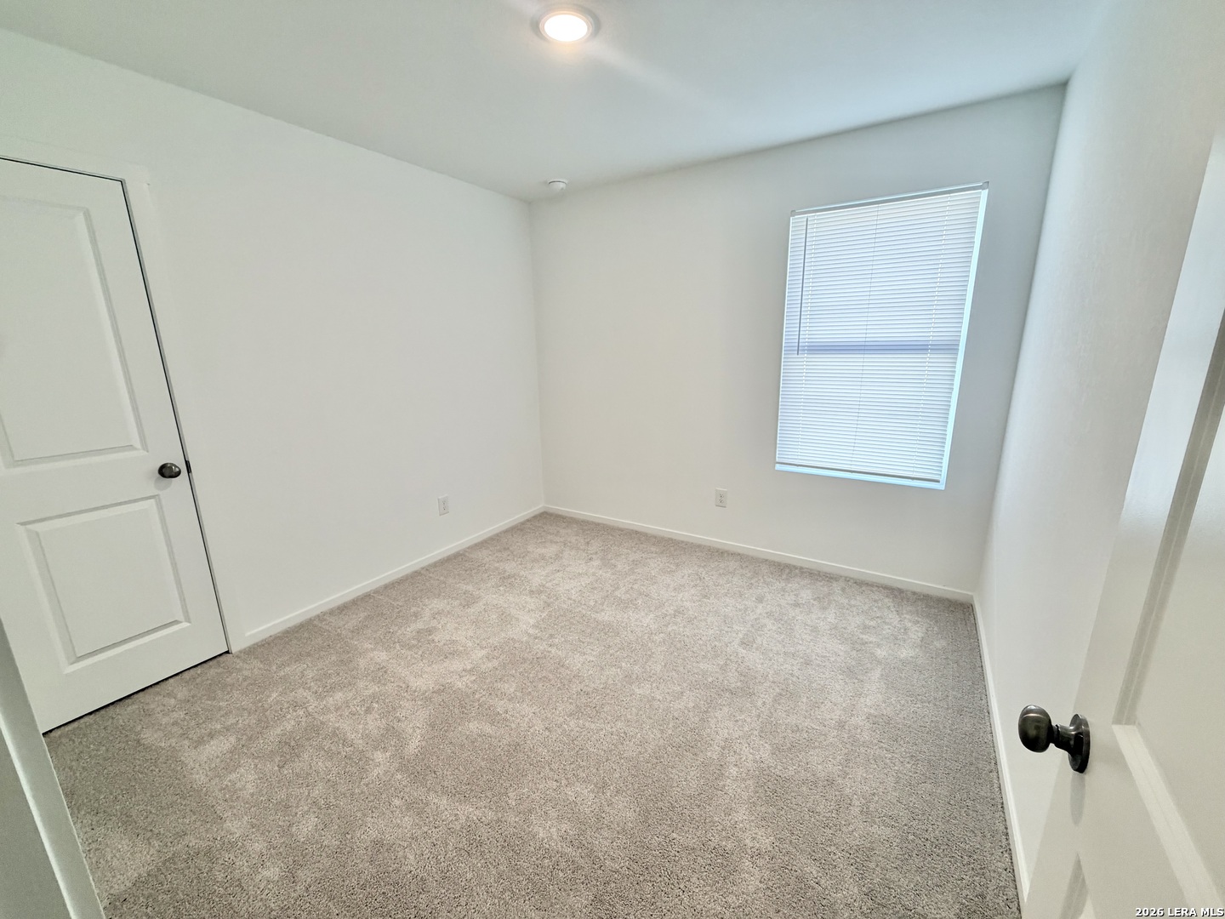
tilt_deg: -13.8
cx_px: 612
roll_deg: +1.8
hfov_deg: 102.1
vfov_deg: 85.7
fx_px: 495
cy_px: 460
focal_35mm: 14
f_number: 2.2
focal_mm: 2.22
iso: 200
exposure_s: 1/120
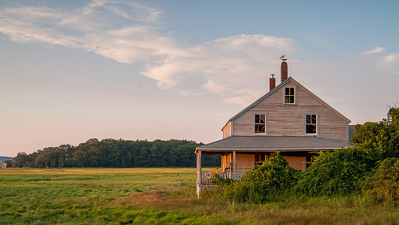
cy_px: 115
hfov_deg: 35.4
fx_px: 624
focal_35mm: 59
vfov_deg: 20.4
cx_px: 199
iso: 100
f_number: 6.7
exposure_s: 1/45
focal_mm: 37
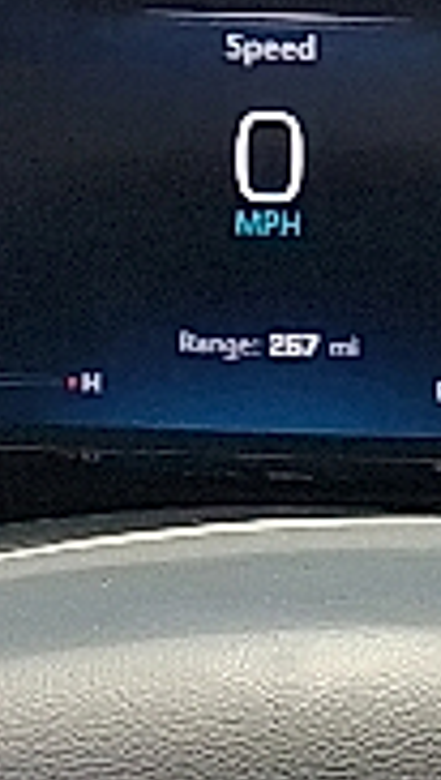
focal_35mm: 239
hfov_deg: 5.1
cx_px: 552
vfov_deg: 8.3
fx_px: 4946
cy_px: 1894
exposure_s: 1/312
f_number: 1.8
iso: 30
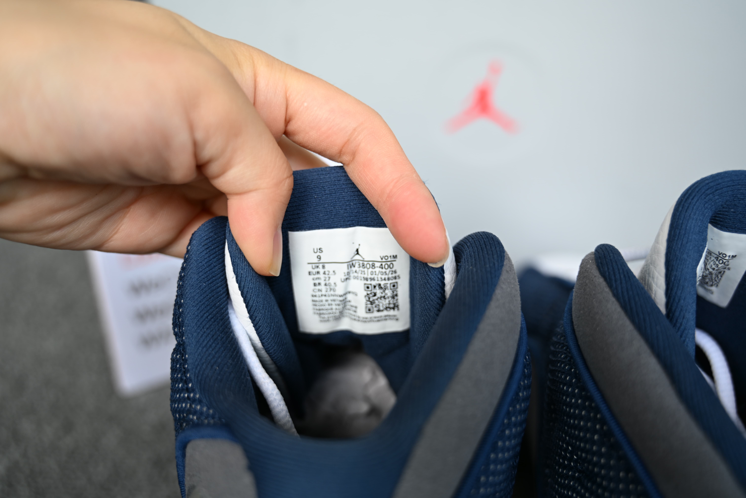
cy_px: 249
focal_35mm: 34
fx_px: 705
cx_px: 373
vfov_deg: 38.9
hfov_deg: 55.8
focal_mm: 34
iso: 100
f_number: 4
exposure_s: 1/60
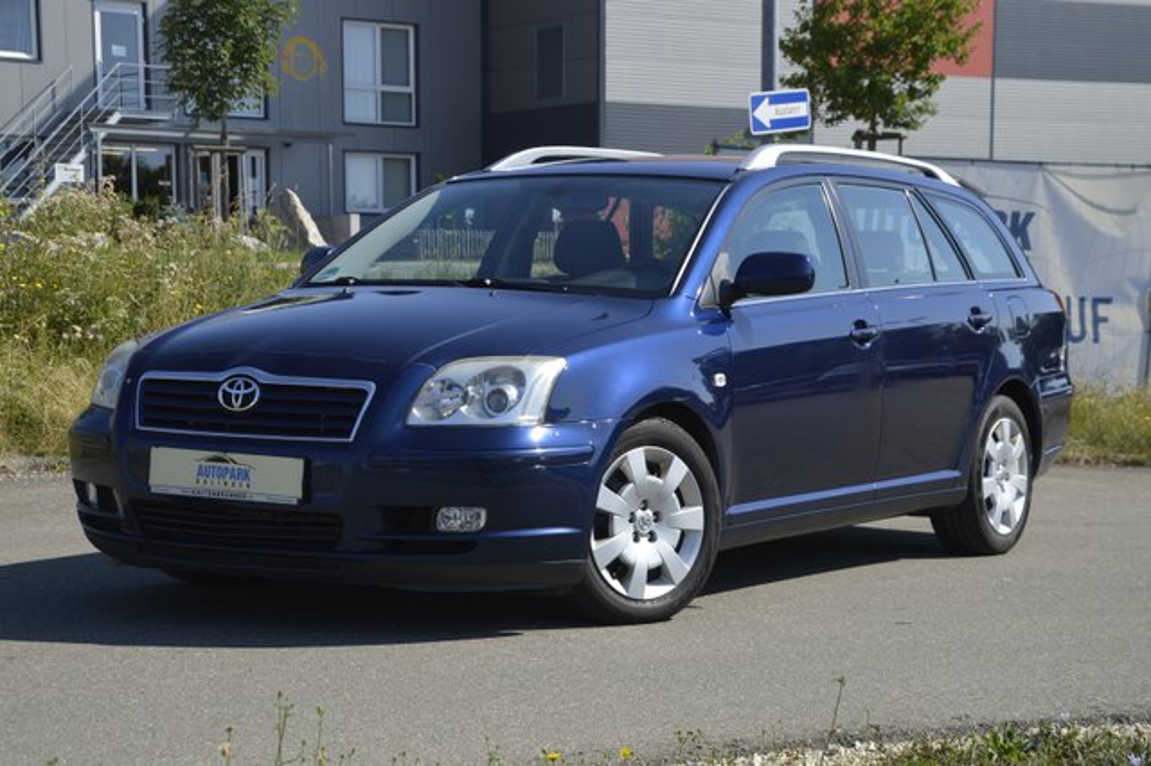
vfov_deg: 18.2
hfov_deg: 27.0
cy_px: 383
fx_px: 2397
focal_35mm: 75
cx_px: 576
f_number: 8
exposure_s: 1/250
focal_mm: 50
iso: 100
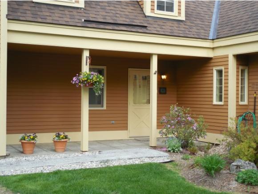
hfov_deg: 35.5
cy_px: 97
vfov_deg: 27.1
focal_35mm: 54
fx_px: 403
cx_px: 129
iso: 125
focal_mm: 9.8
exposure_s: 1/100
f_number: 4.2
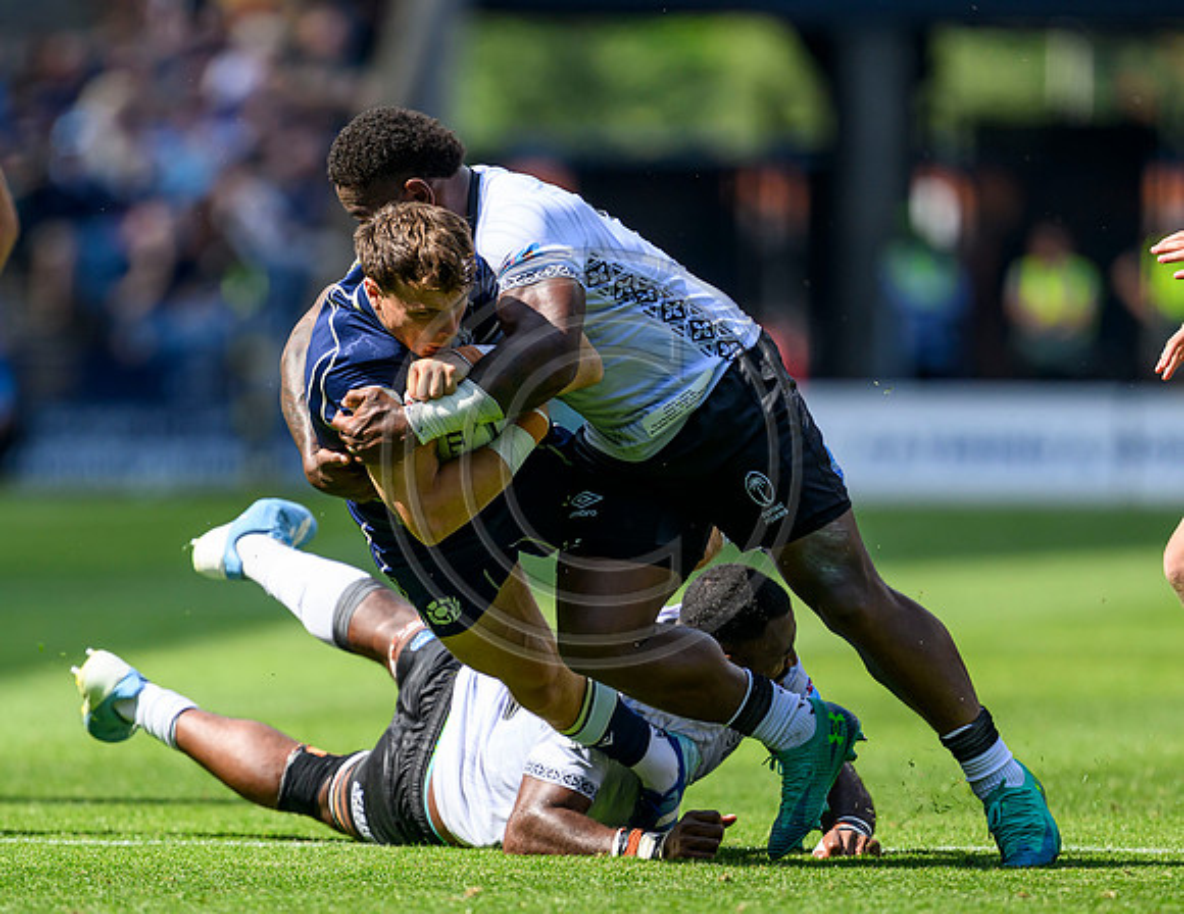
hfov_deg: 3.0
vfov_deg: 2.3
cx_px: 545
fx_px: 22982
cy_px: 537
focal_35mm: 665
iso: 320
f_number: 2.8
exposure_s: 1/3200
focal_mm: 400
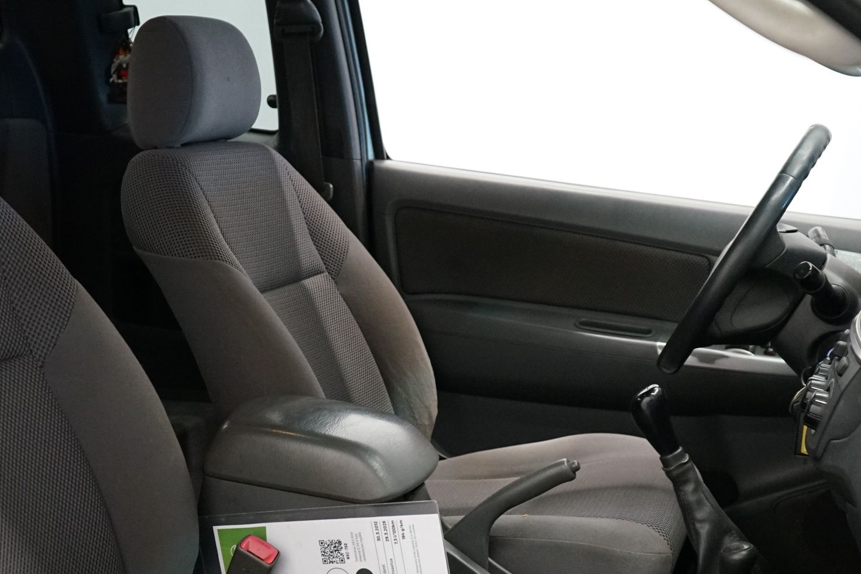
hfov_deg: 38.8
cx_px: 361
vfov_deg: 26.1
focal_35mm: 51
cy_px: 436
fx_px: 1220
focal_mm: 30
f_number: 3.5
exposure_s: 1/160
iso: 3200
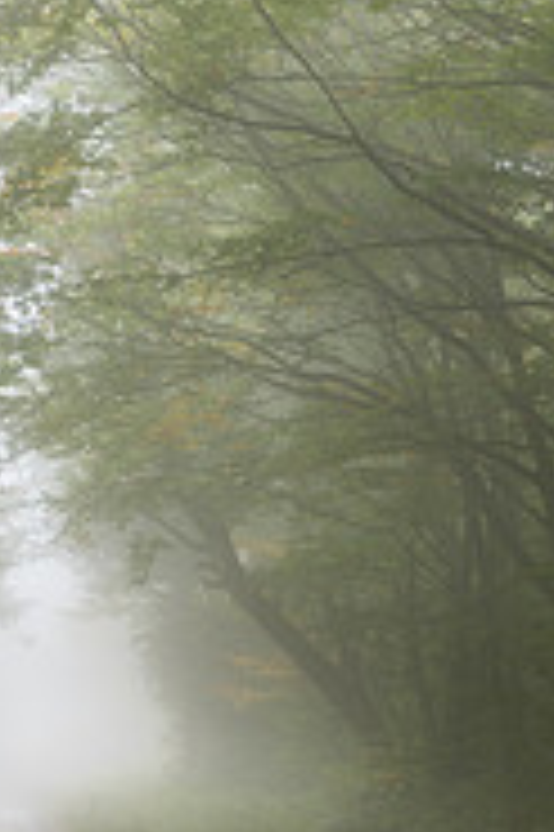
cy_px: 418
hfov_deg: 12.0
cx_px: -27
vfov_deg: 18.3
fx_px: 2590
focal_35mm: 112
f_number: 11
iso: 100
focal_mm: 46
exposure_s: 1/8
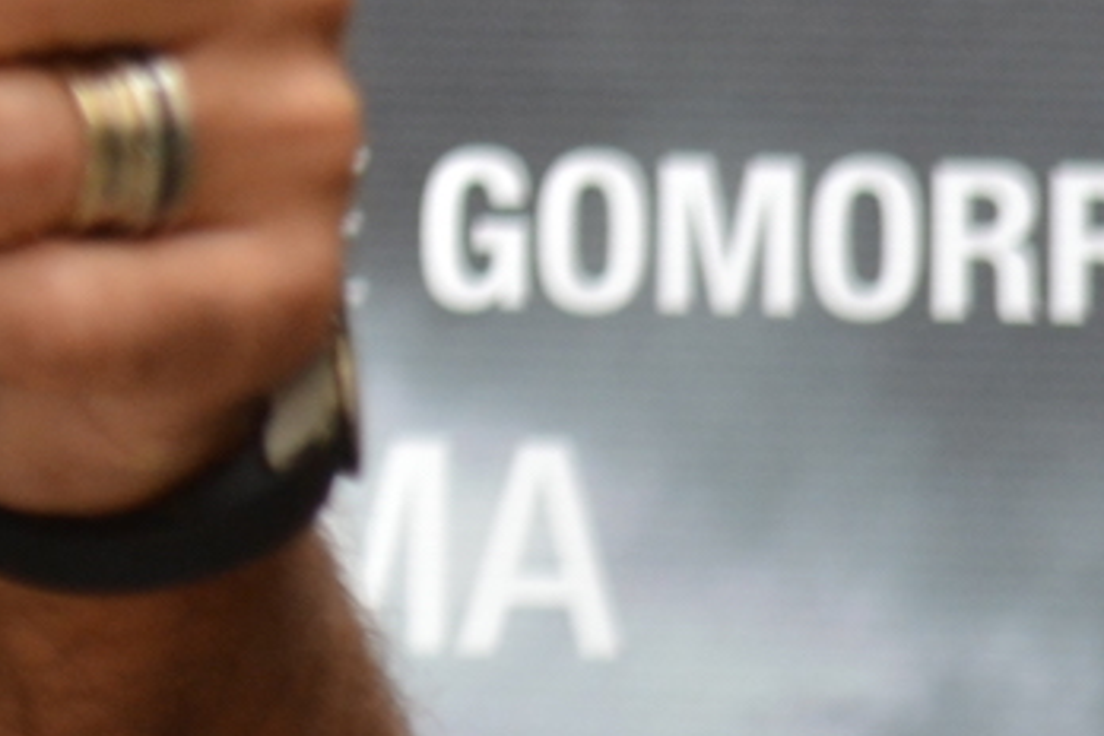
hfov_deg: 1.5
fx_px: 41283
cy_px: -484
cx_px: -1186
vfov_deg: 1.0
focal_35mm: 1346
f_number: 5
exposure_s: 1/160
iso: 400
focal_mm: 195
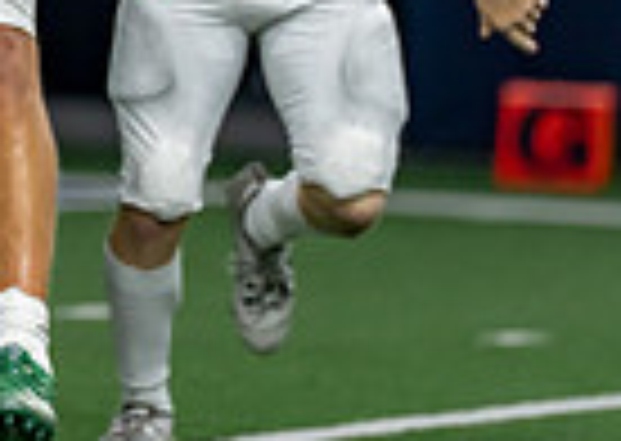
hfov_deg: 2.3
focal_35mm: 889
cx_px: -422
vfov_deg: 1.6
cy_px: -351
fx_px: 15649
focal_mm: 200
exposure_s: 1/1000
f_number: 2.8
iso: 1600
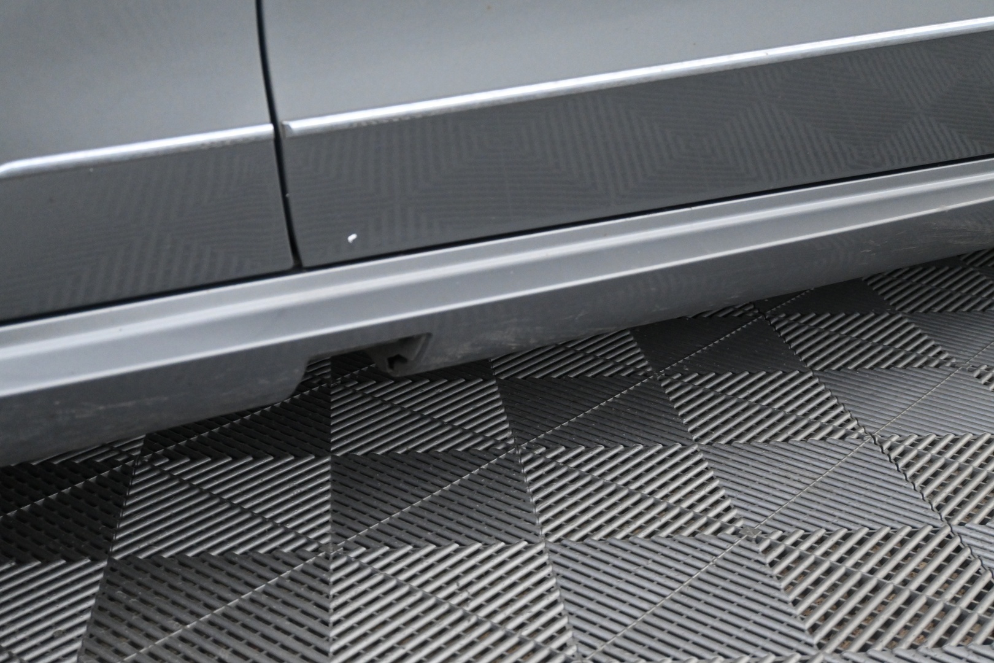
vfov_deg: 29.9
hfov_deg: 43.6
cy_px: 332
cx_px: 497
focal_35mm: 45
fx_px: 1242
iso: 3200
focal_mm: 30
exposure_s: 1/50
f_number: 4.8
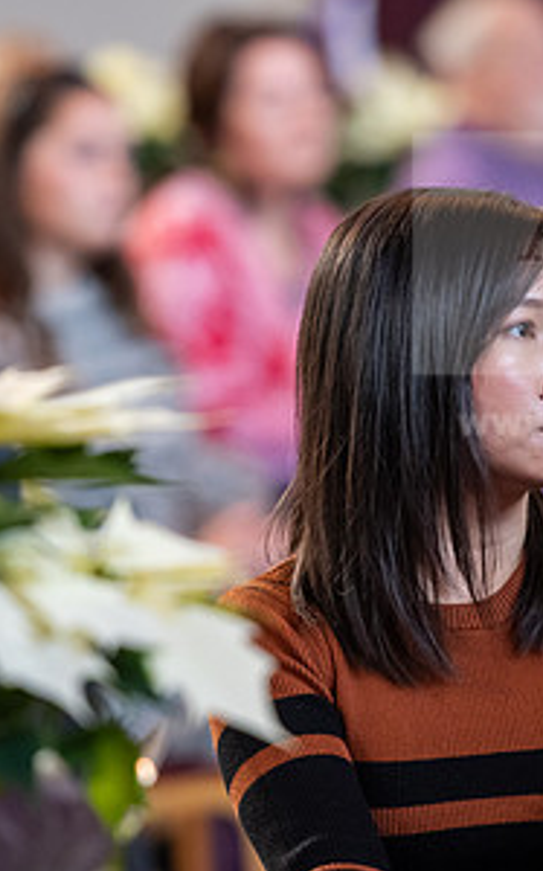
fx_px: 8896
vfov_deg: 5.6
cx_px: 325
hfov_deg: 3.5
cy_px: 483
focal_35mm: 375
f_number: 3.2
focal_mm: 190
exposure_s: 1/200
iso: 2500
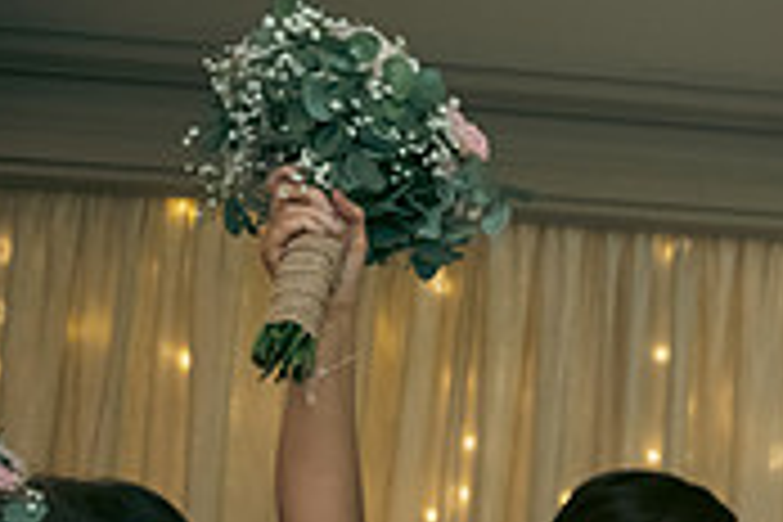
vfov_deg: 15.7
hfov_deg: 20.4
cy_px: 781
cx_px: 1282
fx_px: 1740
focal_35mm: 80
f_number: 3.5
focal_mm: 24
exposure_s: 1/160
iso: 800
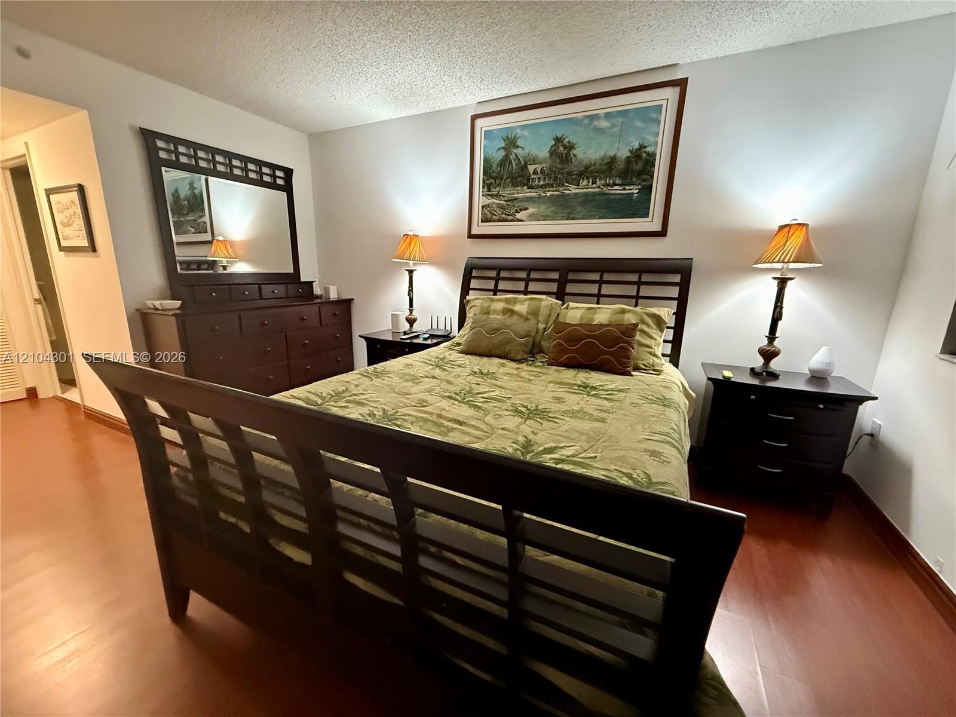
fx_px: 387
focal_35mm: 14
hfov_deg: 102.1
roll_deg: -1.1
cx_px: 478
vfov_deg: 85.7
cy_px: 358
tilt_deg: -13.2
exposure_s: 1/60
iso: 1000
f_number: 2.2
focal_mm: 2.22
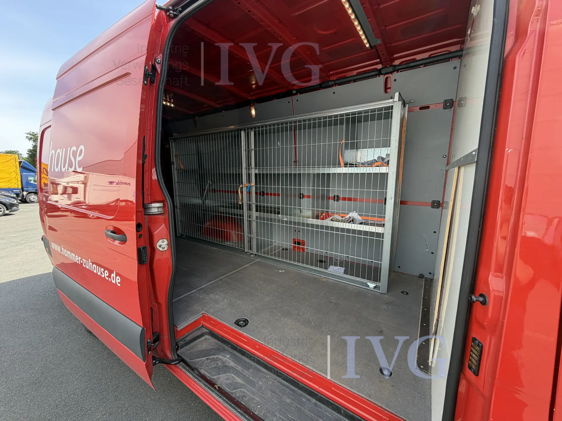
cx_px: 281
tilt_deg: -7.4
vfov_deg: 85.7
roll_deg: +0.1
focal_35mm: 14
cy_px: 210
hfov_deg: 102.1
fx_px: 227
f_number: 2.2
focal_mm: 2.22
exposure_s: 1/144
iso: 40
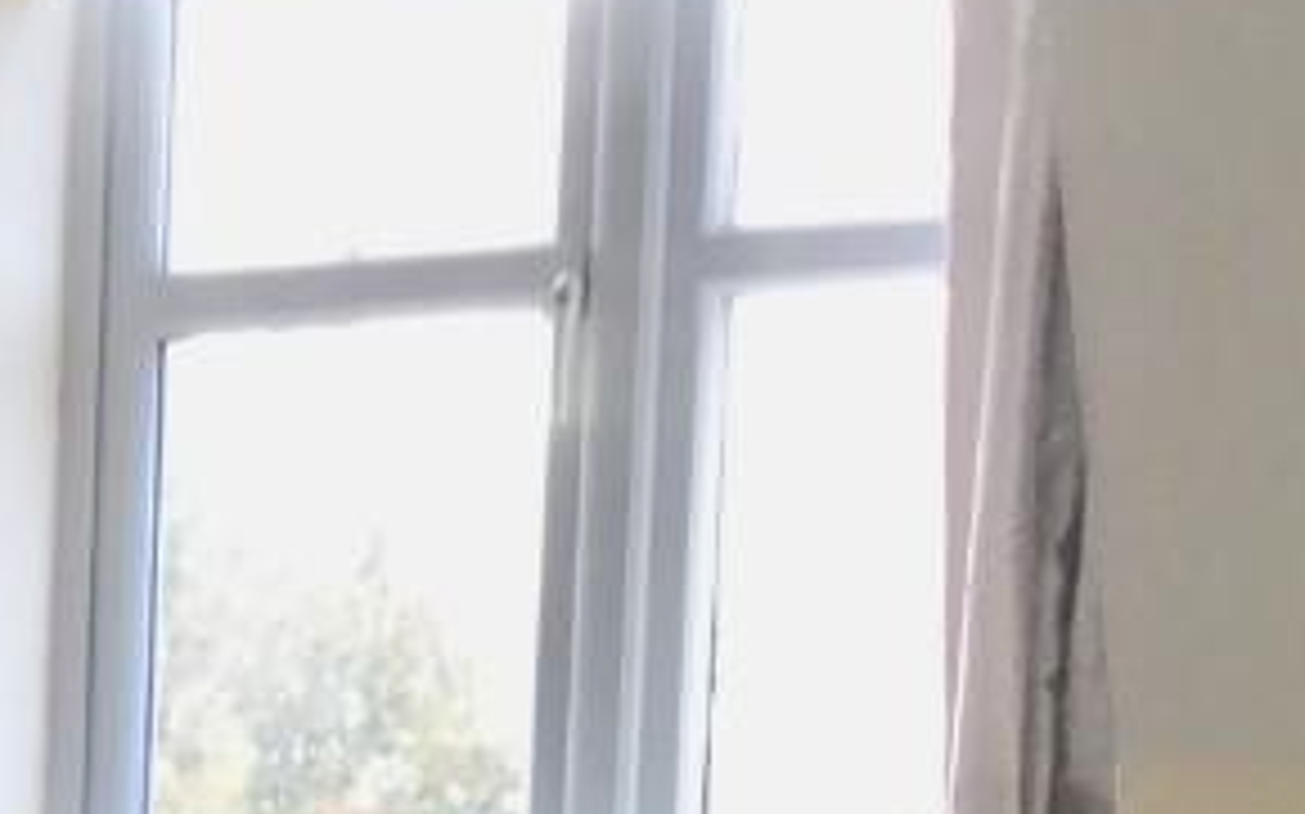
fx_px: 4124
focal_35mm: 116
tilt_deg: -6.9
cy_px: 1376
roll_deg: -1.4
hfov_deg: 16.1
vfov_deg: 10.7
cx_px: -765
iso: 32
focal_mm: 3.3
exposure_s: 1/33
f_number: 2.4
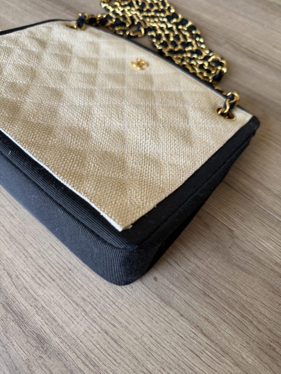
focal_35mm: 24
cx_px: 140
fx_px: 260
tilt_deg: -58.4
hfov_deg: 56.8
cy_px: 187
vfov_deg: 71.6
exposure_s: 1/121
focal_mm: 6.76
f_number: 1.78
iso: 160
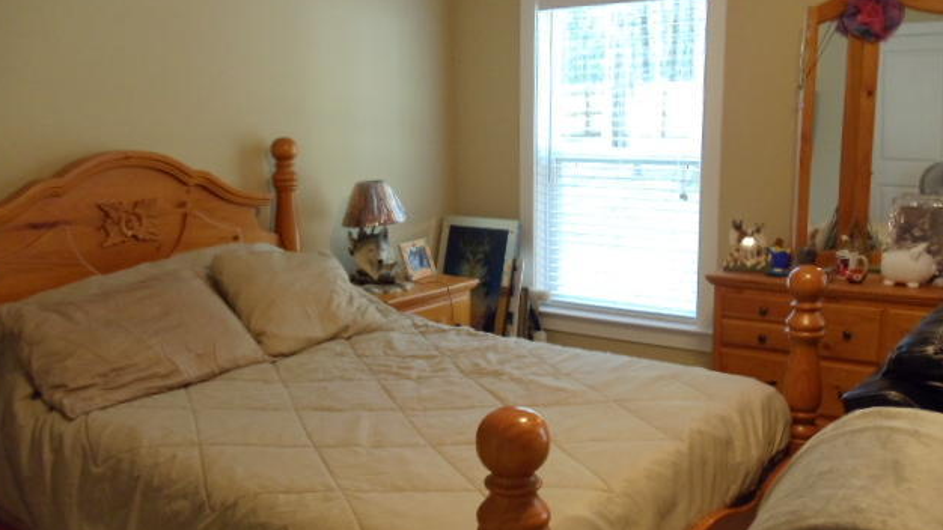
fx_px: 1225
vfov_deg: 24.4
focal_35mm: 49
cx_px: 462
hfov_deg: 42.1
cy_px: 271
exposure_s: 1/15
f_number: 3.5
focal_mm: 6
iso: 400
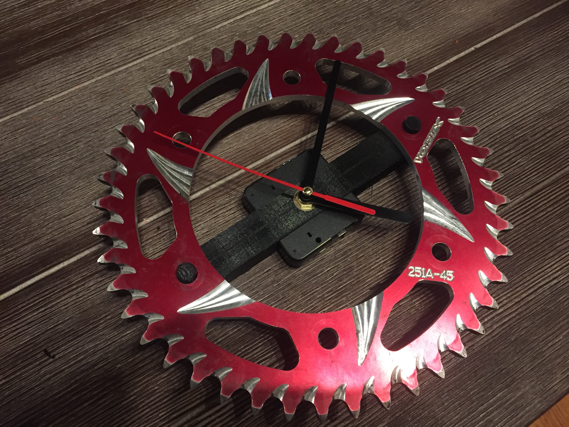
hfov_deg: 61.7
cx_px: 284
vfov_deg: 48.2
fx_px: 477
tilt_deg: -68.1
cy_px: 214
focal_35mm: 29
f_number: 2.2
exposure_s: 1/15
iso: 320
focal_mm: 4.15
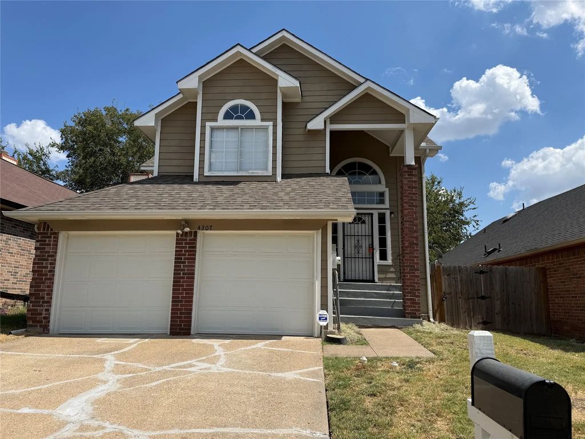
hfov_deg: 71.6
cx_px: 292
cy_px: 220
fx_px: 406
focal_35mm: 24
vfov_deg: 56.8
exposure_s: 1/6173
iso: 80
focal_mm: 6.76
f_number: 1.78
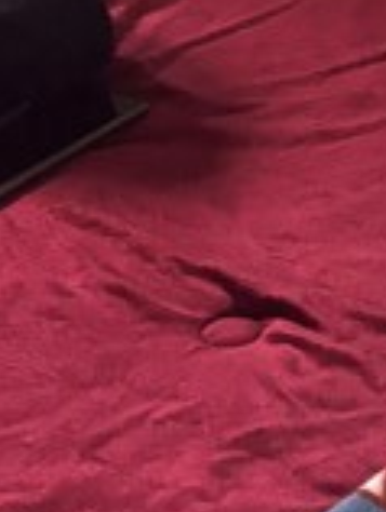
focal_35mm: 168
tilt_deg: -7.0
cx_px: 668
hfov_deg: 8.6
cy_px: -868
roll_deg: -0.4
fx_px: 2491
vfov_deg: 9.8
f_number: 1.6
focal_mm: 5.96
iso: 500
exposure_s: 1/43
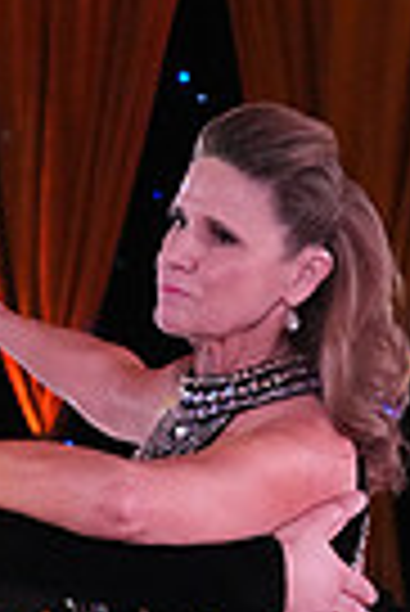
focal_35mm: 299
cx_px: -164
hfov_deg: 4.6
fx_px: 5095
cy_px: 1076
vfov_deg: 6.7
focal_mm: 70
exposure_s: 1/400
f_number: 7.1
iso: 10000
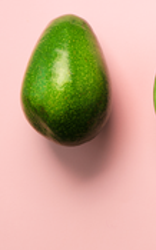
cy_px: 84
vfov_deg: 9.8
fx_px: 1466
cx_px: 335
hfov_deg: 5.9
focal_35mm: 215
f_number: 7.1
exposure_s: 1/50
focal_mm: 50
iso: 100
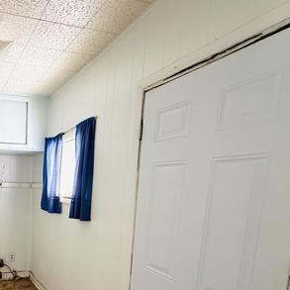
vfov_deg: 55.9
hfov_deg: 51.5
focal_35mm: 27
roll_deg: -1.0
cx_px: 25
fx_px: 256
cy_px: 221
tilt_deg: -6.7
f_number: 2.2
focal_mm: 2.22
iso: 640
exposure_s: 1/60
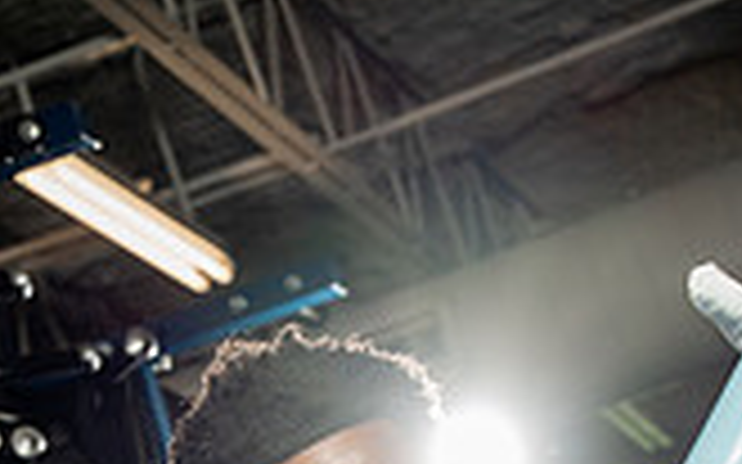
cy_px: 1000
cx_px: 454
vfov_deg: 6.5
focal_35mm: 194
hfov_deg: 10.8
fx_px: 3922
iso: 640
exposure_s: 1/200
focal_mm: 70
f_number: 7.1
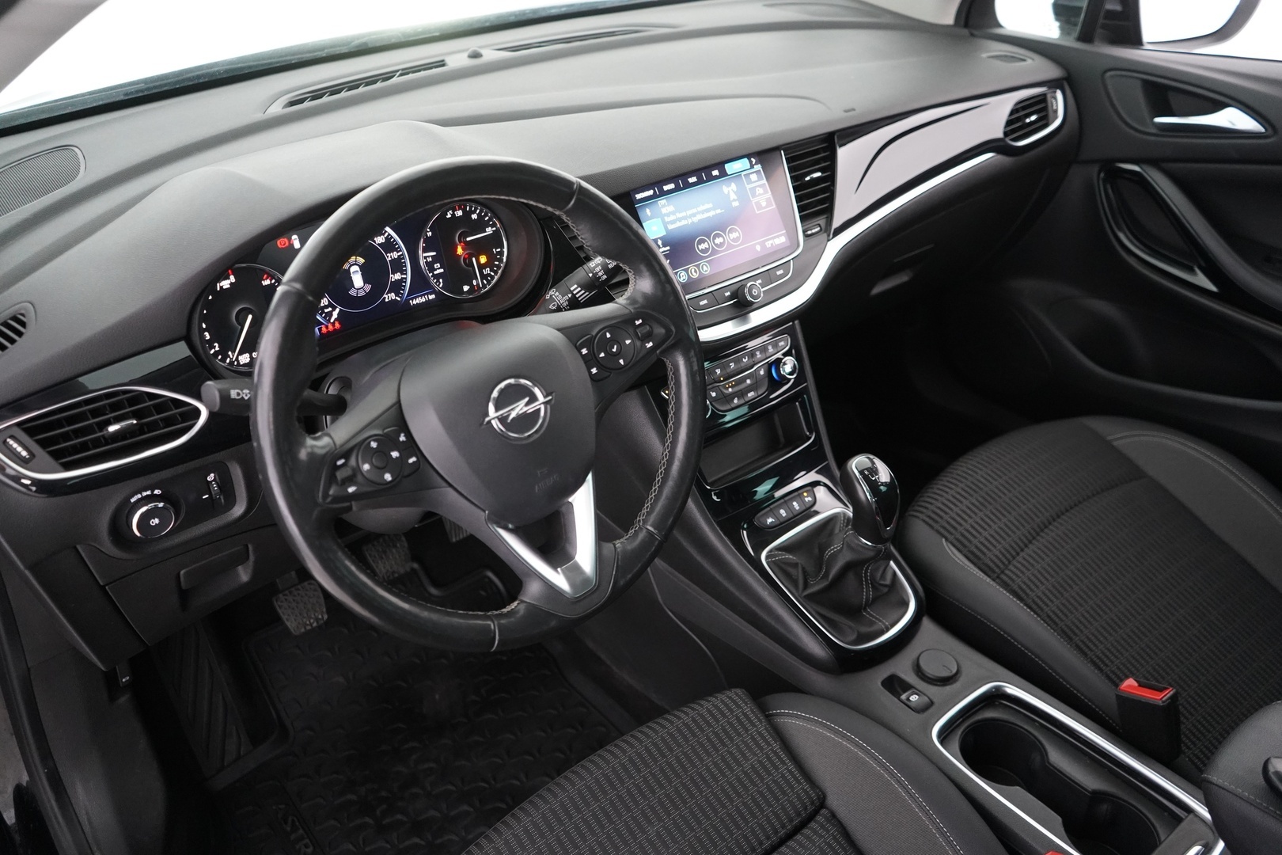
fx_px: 997
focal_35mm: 28
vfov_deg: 46.4
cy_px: 428
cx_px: 641
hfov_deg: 65.5
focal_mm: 28
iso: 5000
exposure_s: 1/40
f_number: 3.5
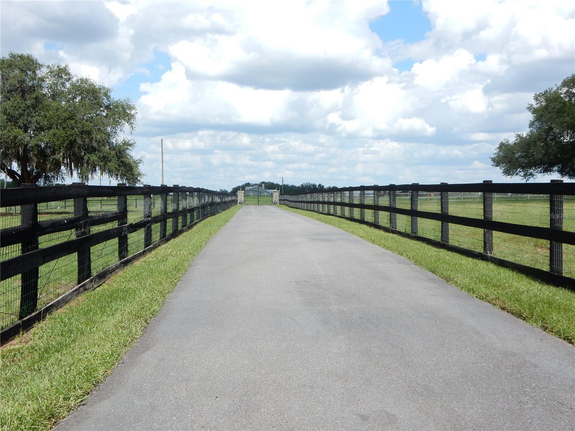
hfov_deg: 43.9
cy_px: 216
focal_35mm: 43
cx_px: 288
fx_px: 714
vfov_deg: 33.6
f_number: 4.2
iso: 125
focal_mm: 7.6
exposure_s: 1/1600
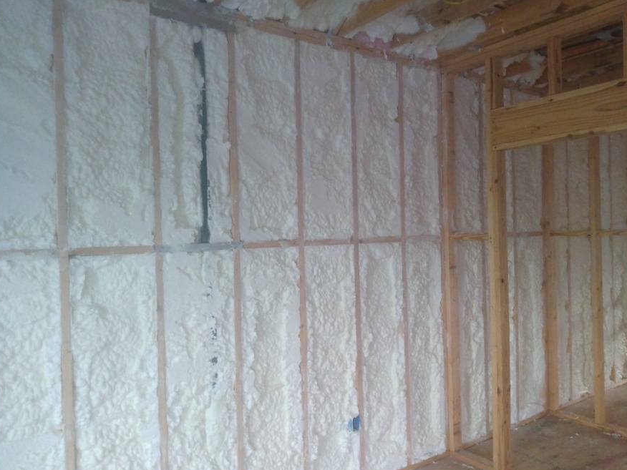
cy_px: 235
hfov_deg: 79.0
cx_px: 321
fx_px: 380
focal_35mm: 21
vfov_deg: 63.4
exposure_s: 1/30
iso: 647
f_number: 2
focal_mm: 3.54
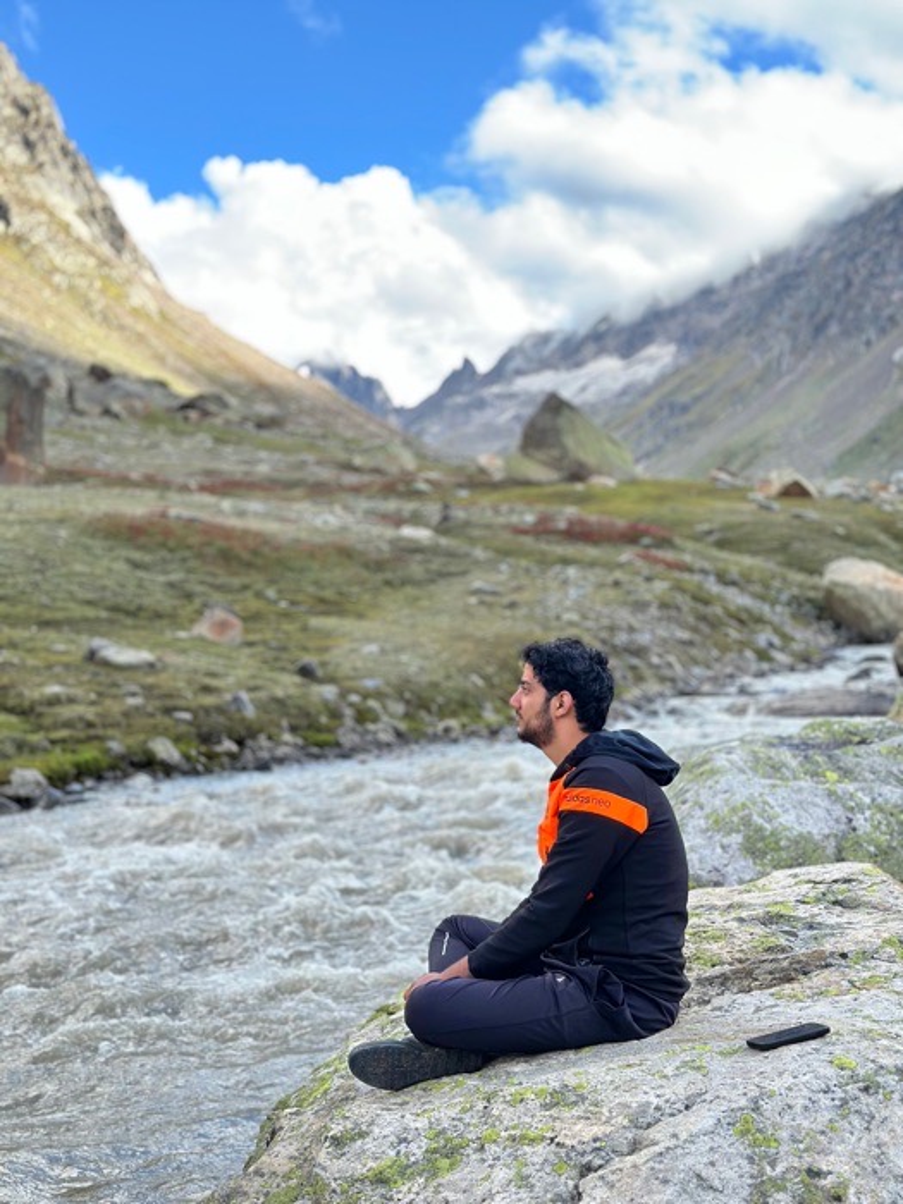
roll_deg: +1.1
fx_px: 1670
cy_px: 602
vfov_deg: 39.7
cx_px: 452
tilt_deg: +2.4
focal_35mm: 48
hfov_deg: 30.3
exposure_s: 1/690
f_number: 1.78
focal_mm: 6.86
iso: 80
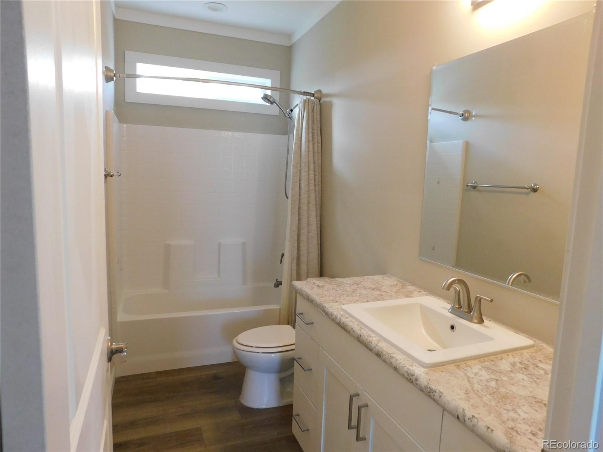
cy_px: 226
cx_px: 302
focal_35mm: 23
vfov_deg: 58.9
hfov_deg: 73.9
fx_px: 401
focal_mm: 4
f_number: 3
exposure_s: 1/30
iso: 320
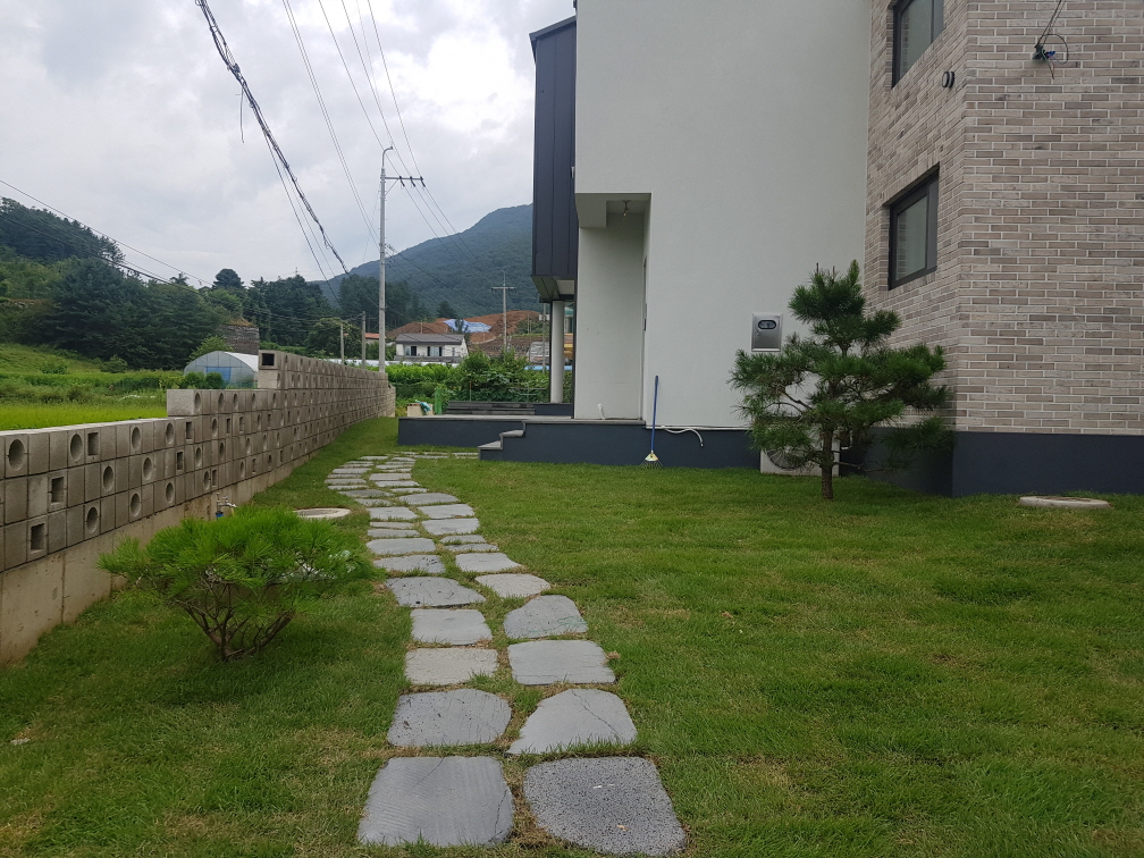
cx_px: 572
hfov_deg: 67.3
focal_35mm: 26
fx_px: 859
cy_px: 429
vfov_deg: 53.1
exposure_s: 1/916
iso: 40
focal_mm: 4.2
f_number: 1.7
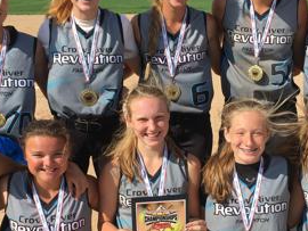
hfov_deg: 32.6
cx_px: 170
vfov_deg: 24.7
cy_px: 163
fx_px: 525
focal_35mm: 59
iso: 25
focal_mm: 4.15
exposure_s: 1/1425
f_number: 2.2
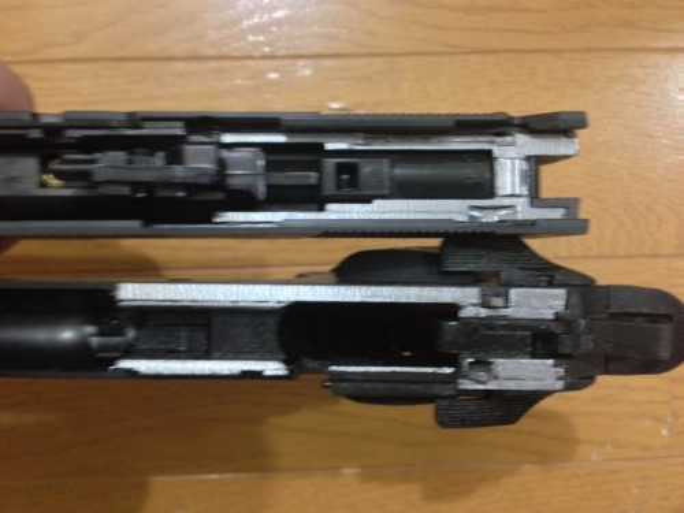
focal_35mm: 33
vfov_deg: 42.9
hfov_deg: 55.4
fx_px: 652
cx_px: 342
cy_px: 256
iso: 640
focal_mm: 4.12
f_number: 2.4
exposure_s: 1/15
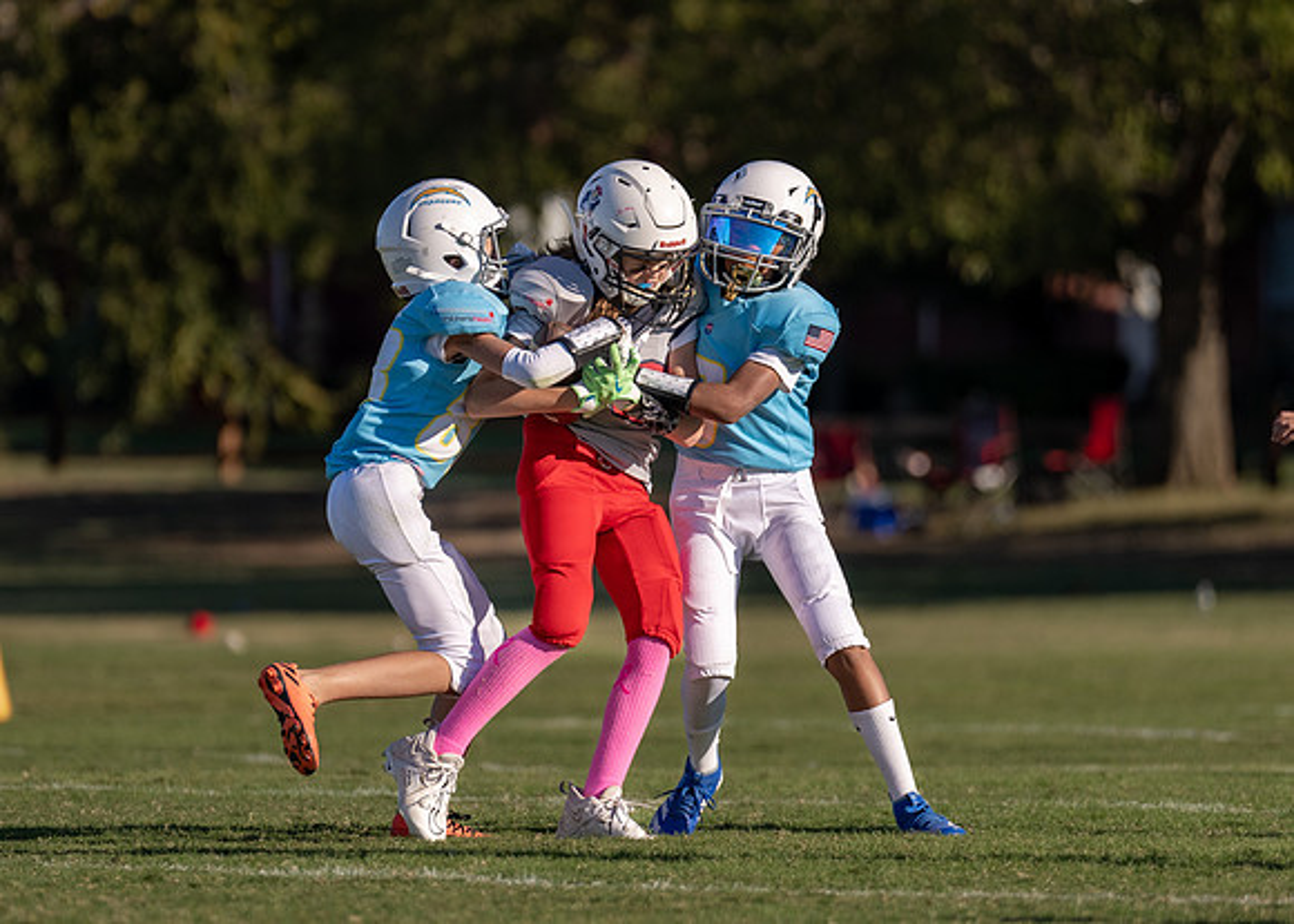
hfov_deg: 4.7
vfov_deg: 3.3
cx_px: 591
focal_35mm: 433
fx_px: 15898
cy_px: 430
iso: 100
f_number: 2.8
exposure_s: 1/2500
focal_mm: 200
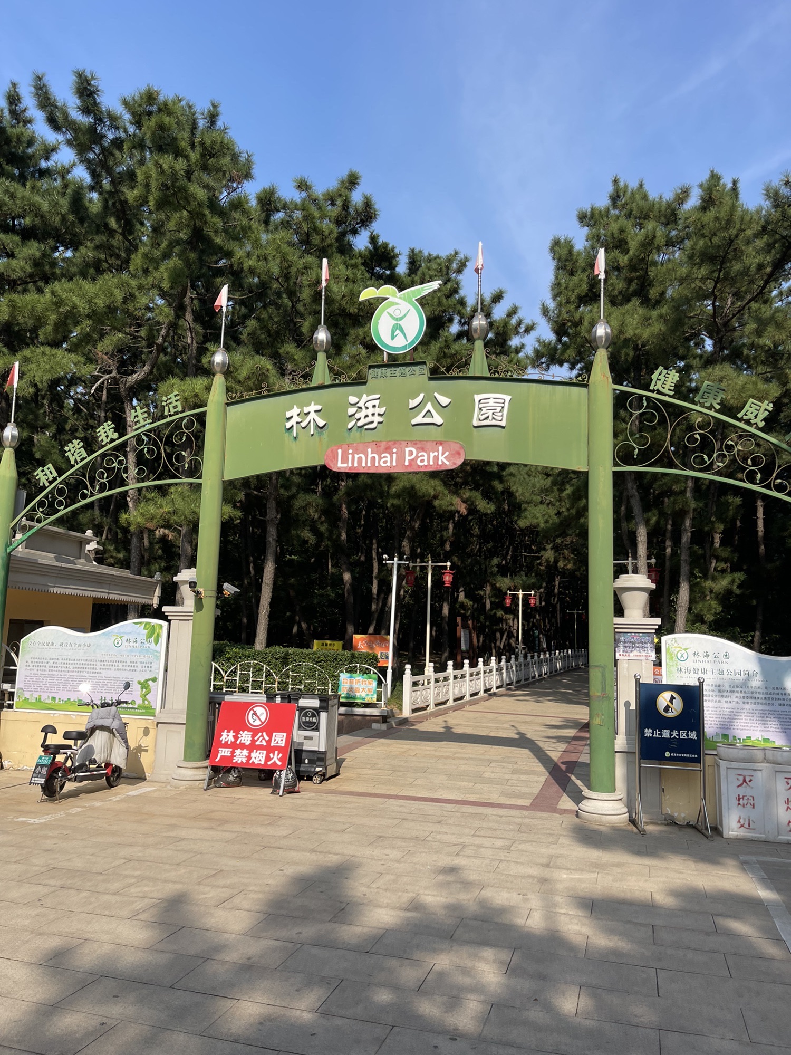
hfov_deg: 54.9
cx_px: 396
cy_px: 528
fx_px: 762
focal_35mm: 25
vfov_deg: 69.4
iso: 32
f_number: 1.6
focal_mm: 5.1
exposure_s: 1/2786
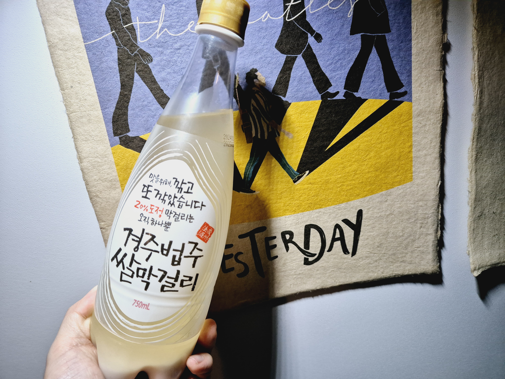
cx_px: 252
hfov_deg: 73.9
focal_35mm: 23
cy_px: 190
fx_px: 336
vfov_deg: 58.9
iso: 500
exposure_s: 1/120
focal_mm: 5.4
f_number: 1.8
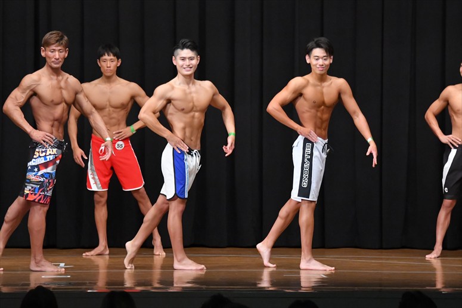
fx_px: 2591
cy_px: 154
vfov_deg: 6.8
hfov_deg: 10.2
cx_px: 231
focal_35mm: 202
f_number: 5.6
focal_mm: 135
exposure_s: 1/400
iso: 8000
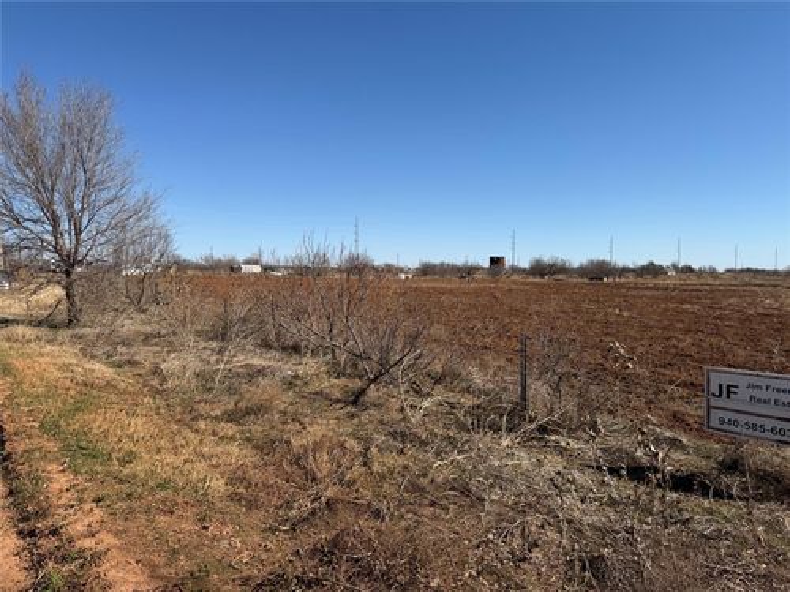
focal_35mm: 24
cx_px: 395
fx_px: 548
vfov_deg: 56.8
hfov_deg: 71.6
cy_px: 296
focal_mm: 6.76
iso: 80
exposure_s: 1/6173
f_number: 1.78
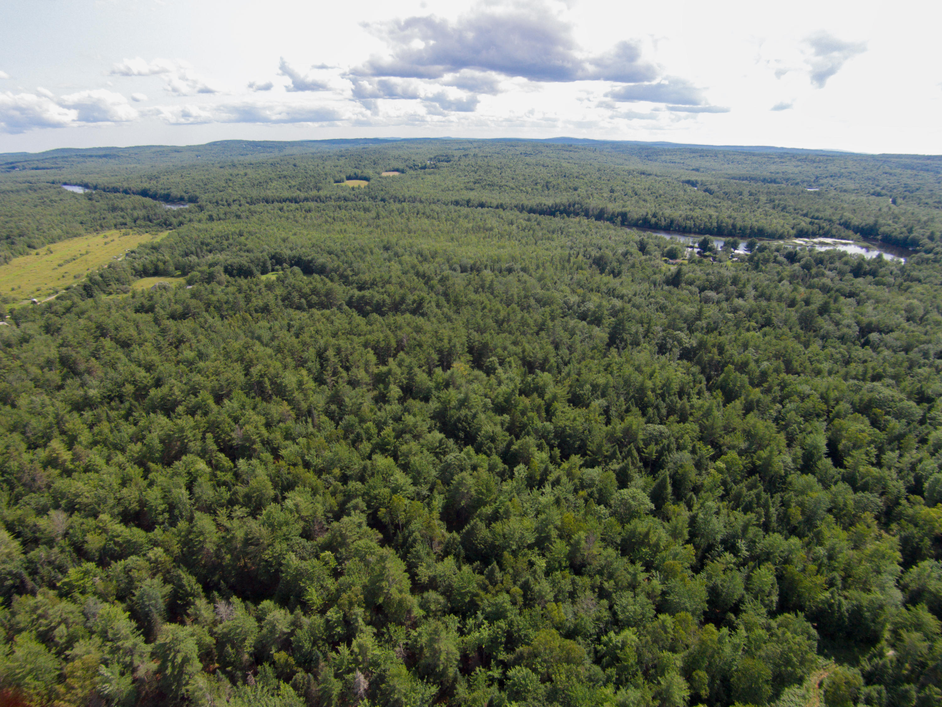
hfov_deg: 60.0
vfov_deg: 46.8
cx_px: 471
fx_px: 816
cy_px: 354
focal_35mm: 30
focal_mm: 5
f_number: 2.8
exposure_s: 1/950
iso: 100
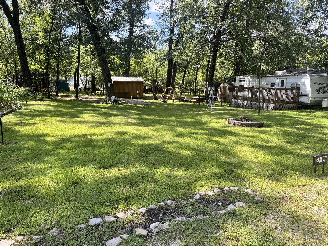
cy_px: 123
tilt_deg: -10.7
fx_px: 227
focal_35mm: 24
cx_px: 164
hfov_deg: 71.6
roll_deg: -1.0
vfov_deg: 56.8
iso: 80
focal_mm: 6.76
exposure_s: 1/812
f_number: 1.78
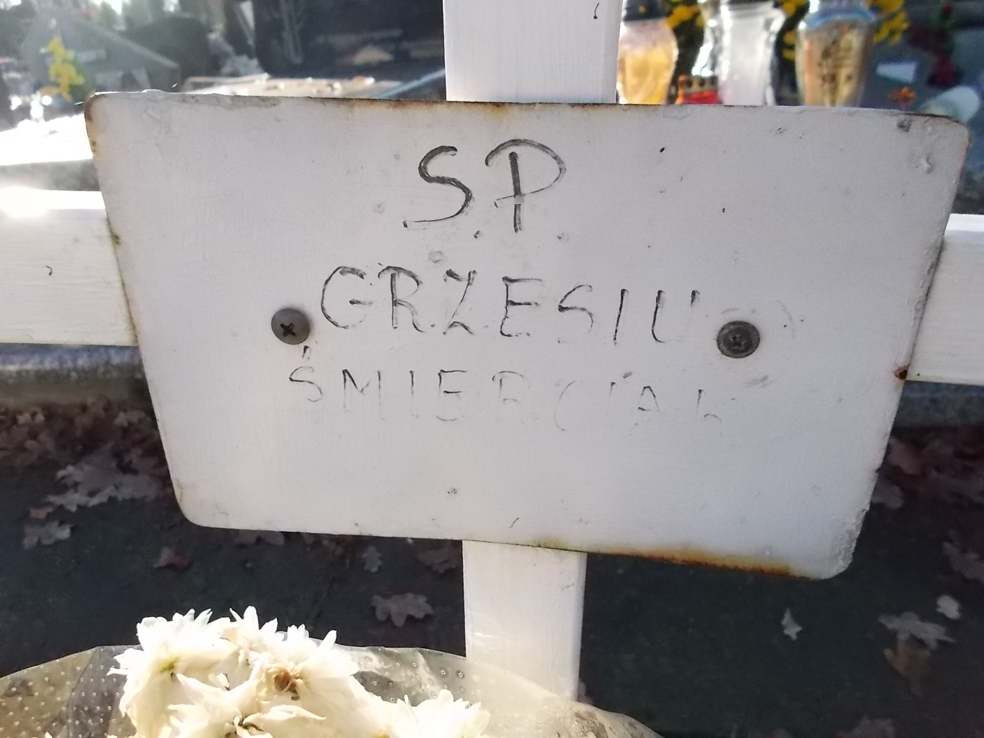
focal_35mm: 26
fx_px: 739
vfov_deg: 53.1
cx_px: 492
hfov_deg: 67.3
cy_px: 369
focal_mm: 4.6
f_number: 8
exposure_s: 1/200
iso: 400
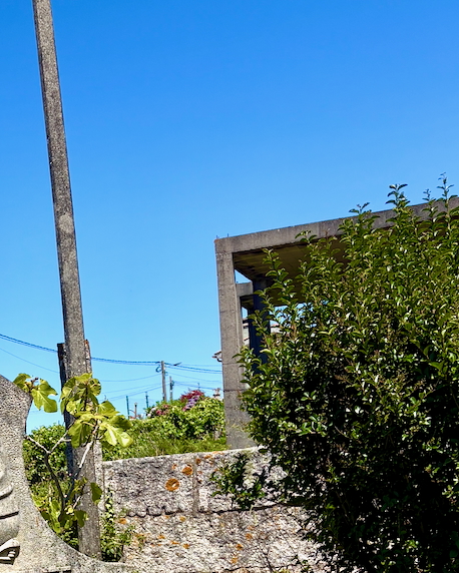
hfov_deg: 20.2
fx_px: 1205
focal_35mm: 71
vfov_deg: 25.1
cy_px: 609
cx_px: -88
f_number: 1.6
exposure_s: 1/3623
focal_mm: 5.96
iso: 50
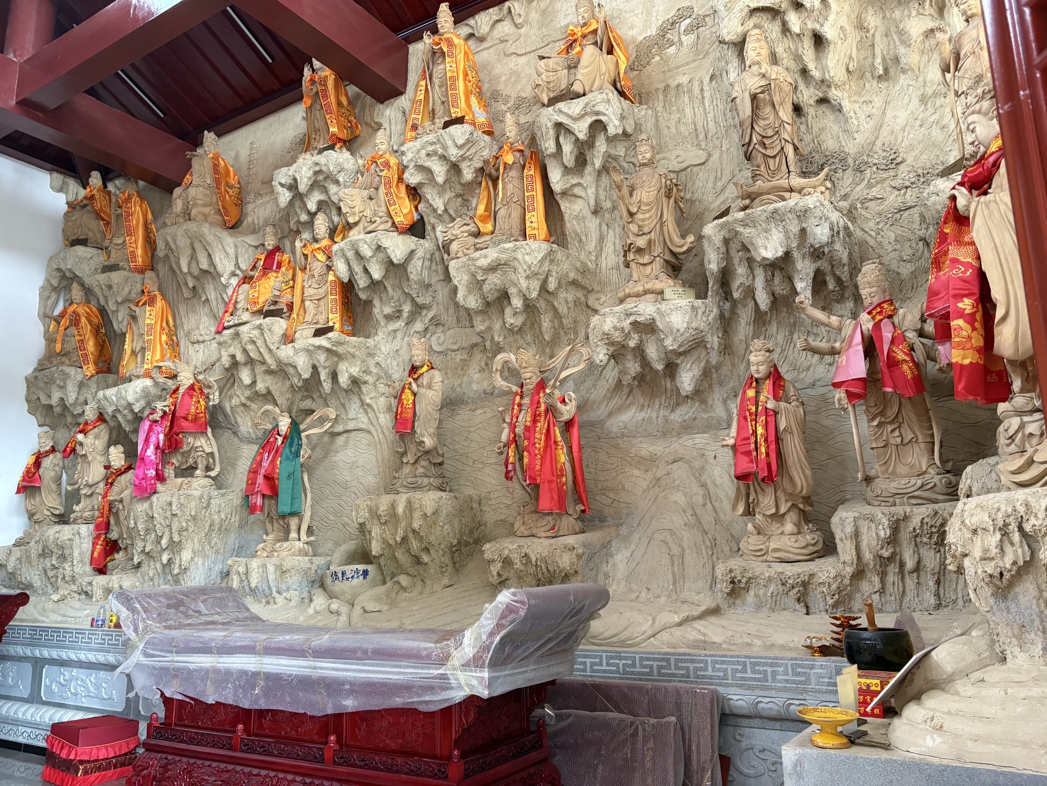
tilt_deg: +12.3
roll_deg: +1.1
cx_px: 524
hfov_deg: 67.3
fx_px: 786
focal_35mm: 26
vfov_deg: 53.1
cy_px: 393
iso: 250
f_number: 1.6
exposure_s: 1/60
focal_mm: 5.96
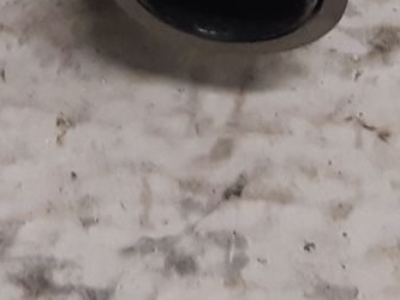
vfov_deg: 8.7
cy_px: -332
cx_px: 73
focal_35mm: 160
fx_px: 1850
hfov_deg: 12.3
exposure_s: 1/50
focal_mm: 3.93
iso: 160
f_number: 1.7
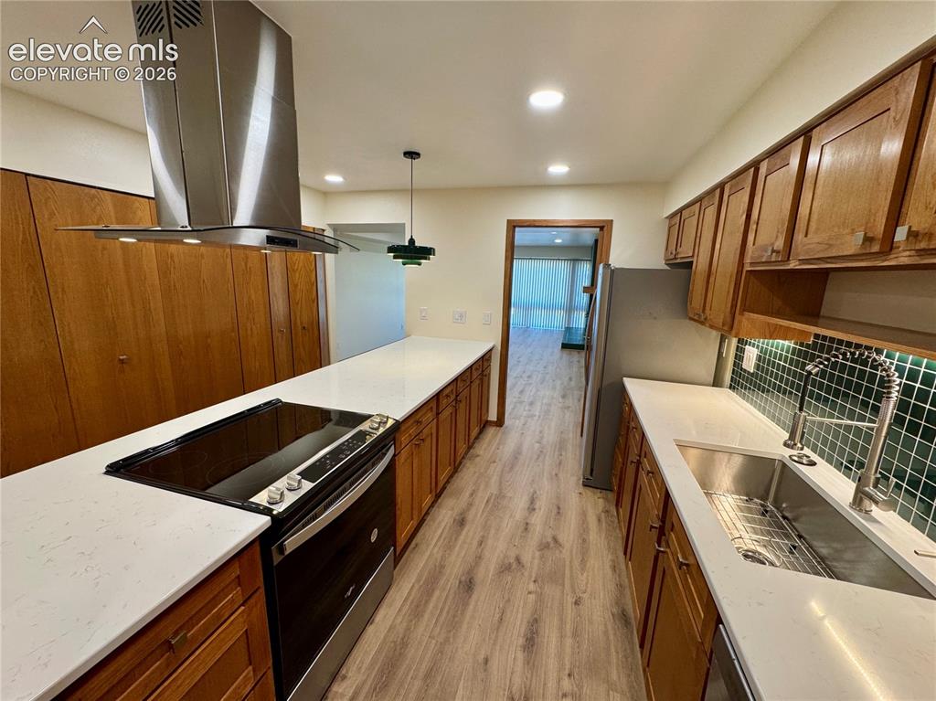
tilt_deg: -11.8
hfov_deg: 102.1
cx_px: 468
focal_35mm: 14
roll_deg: -1.9
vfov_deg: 85.6
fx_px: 378
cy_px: 350
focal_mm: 2.22
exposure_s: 1/120
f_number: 2.2
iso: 200
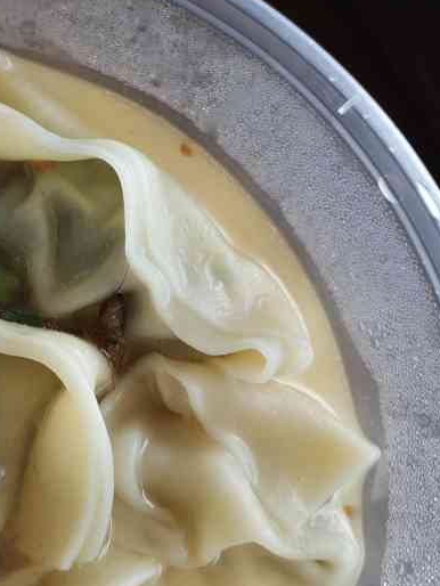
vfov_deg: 38.7
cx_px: 131
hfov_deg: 29.4
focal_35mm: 49
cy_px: 231
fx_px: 830
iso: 50
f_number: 1.8
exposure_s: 1/169
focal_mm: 3.95
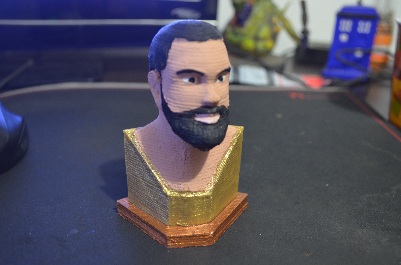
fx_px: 400
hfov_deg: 53.2
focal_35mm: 36
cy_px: 132
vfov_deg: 36.7
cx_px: 200
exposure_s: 1/5
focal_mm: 24
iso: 800
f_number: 4
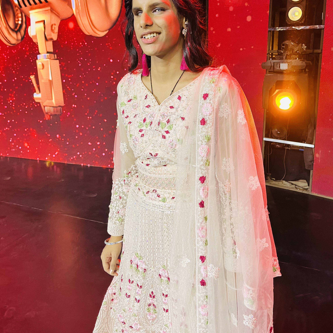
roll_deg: +2.7
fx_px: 337
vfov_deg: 52.0
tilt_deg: -12.7
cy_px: 128
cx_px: 166
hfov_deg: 52.5
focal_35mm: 31
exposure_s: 1/52
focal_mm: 5.1
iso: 250
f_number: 1.6
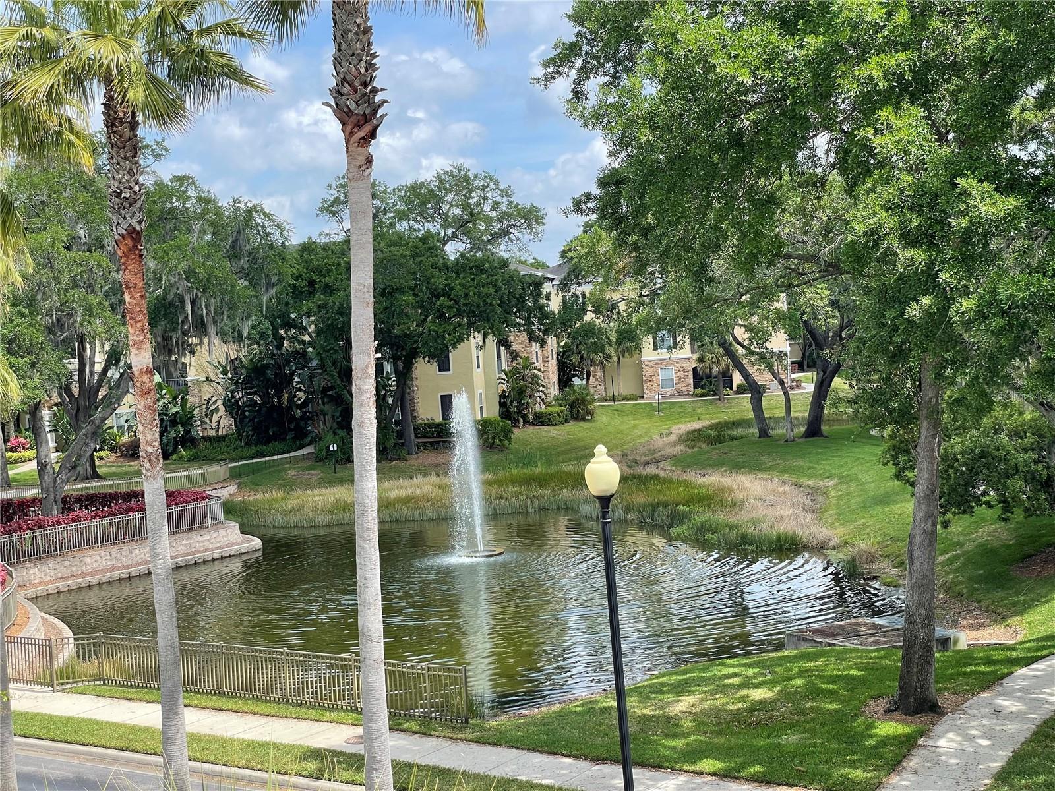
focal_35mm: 52
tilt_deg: -2.8
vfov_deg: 28.0
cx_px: 528
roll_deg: +3.8
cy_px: 396
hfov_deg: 36.8
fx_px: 1585
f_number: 2
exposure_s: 1/749
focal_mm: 6
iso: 25
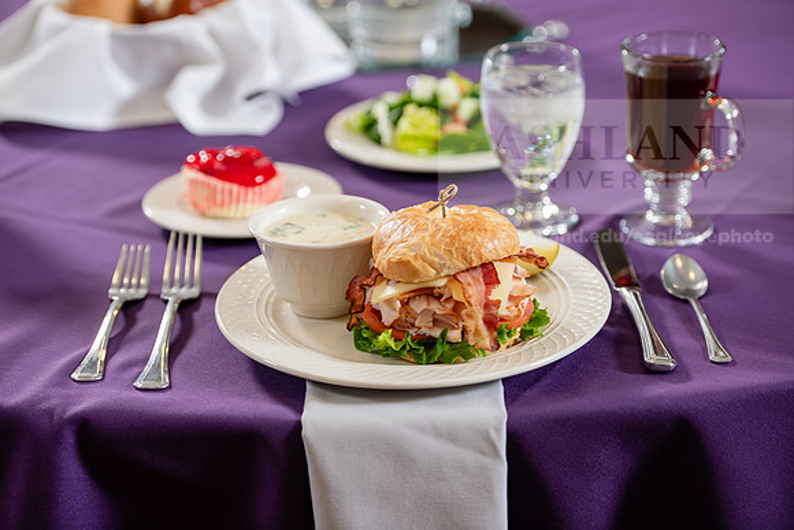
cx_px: 397
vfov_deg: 15.9
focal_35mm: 86
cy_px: 265
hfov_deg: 23.6
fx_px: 1897
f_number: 3.2
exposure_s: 1/160
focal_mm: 86
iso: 250
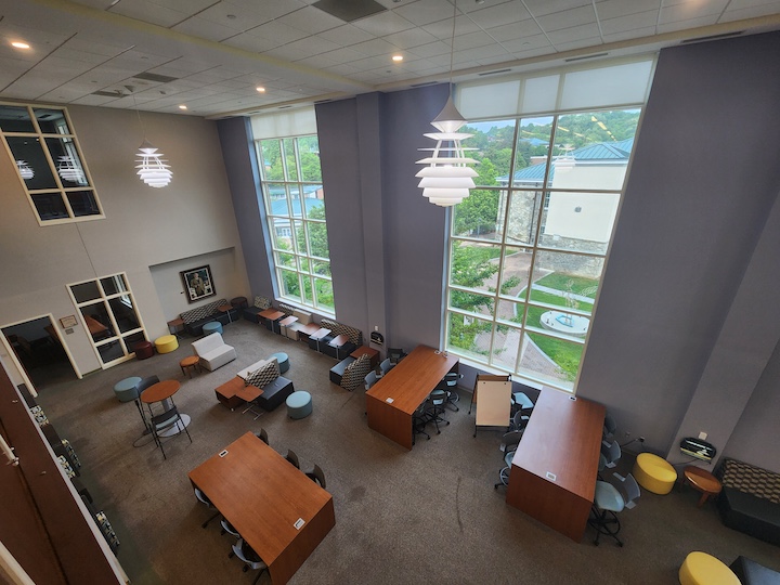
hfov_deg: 106.2
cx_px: 390
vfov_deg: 89.9
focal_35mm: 13
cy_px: 292
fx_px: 293
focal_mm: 2.2
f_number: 2.2
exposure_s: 1/60
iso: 200
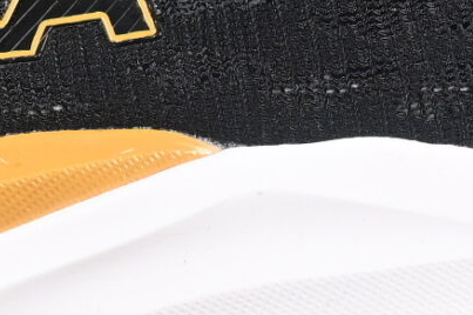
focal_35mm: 477
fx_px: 6262
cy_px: -145
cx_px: -88
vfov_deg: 2.9
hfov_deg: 4.3
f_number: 6.3
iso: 160
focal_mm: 50
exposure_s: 1/60
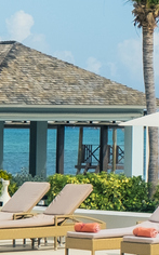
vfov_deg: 8.6
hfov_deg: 5.1
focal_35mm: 243
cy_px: 93
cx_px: 447
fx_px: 1689
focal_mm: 24
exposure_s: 1/500
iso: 160
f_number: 5
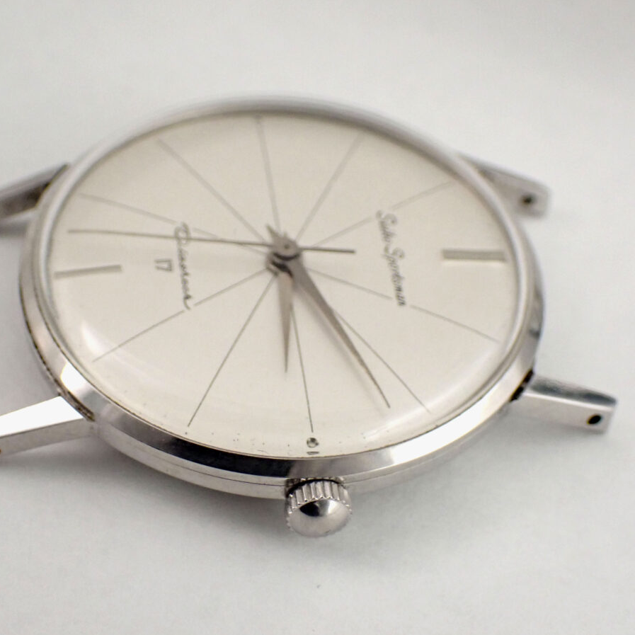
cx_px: 301
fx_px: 1743
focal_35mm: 84
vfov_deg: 20.6
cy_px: 318
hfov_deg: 20.6
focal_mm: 12.73
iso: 800
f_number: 3.9
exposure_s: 1/125
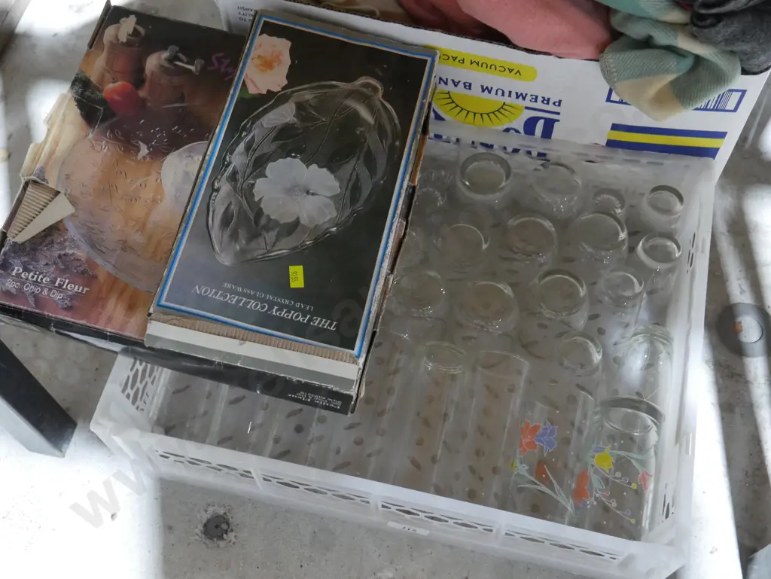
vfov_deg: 36.0
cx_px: 386
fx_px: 891
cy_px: 290
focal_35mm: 40
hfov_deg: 46.8
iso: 3200
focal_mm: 20
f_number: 4.5
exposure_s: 1/40
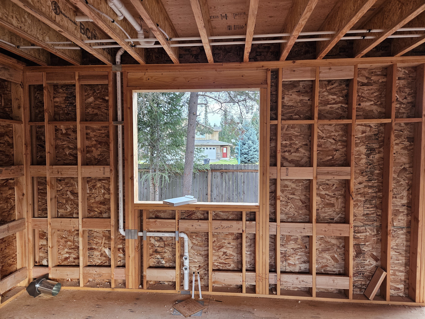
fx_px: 282
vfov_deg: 58.9
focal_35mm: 23
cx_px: 212
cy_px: 160
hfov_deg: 73.9
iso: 125
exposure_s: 1/120
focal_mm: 5.4
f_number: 1.8
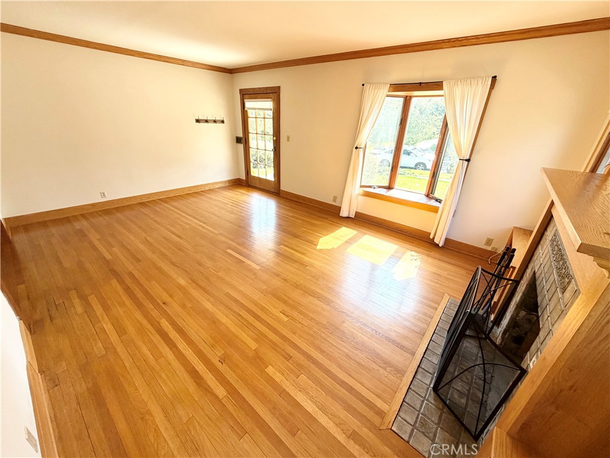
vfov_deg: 85.7
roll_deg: -2.1
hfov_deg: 102.1
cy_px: 229
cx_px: 305
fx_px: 247
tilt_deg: -24.5
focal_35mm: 14
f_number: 2.2
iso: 100
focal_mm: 2.22
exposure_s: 1/121
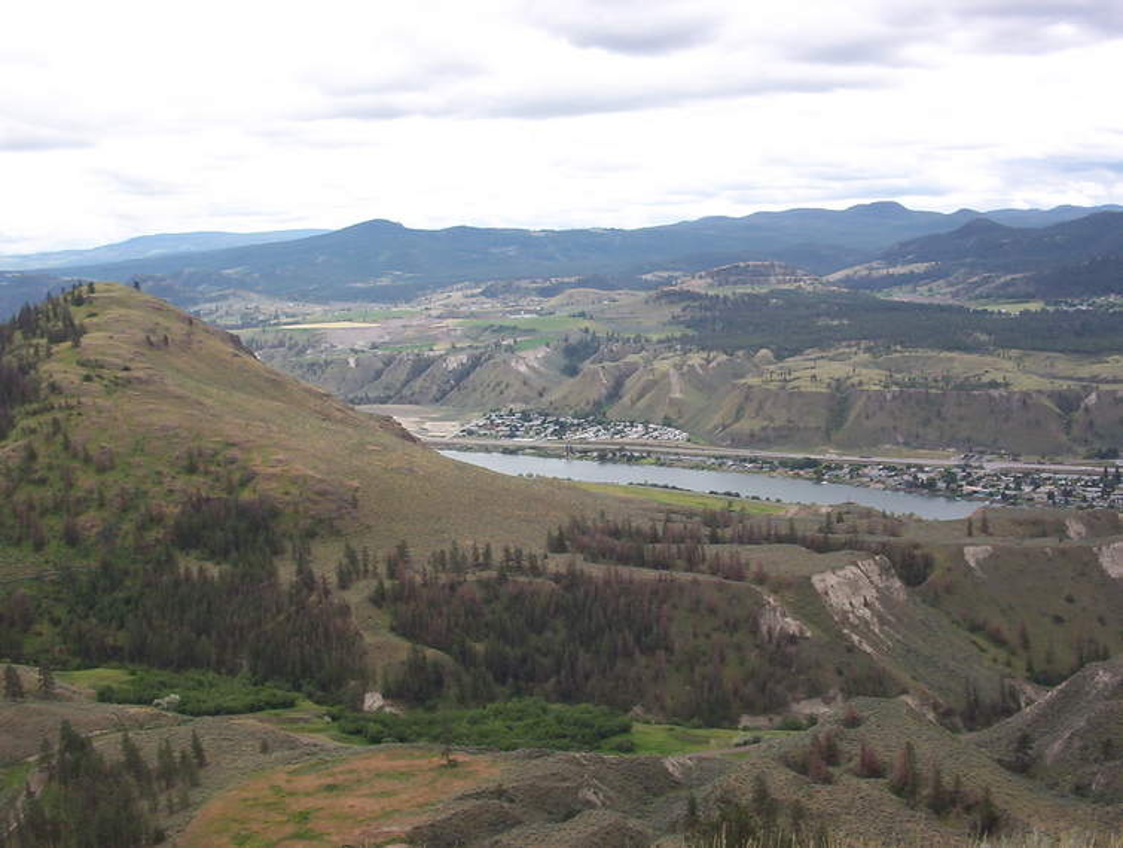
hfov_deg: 47.8
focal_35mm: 39
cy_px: 424
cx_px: 562
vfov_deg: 37.0
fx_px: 1268
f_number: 4.5
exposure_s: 1/205
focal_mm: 6
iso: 100
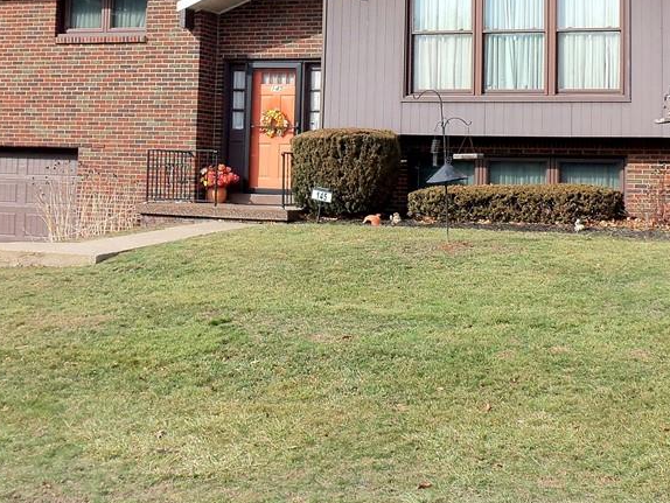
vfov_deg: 21.9
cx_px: 305
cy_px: 82
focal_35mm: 66
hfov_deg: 29.4
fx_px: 1278
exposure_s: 1/500
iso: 64
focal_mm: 6.7
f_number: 3.6
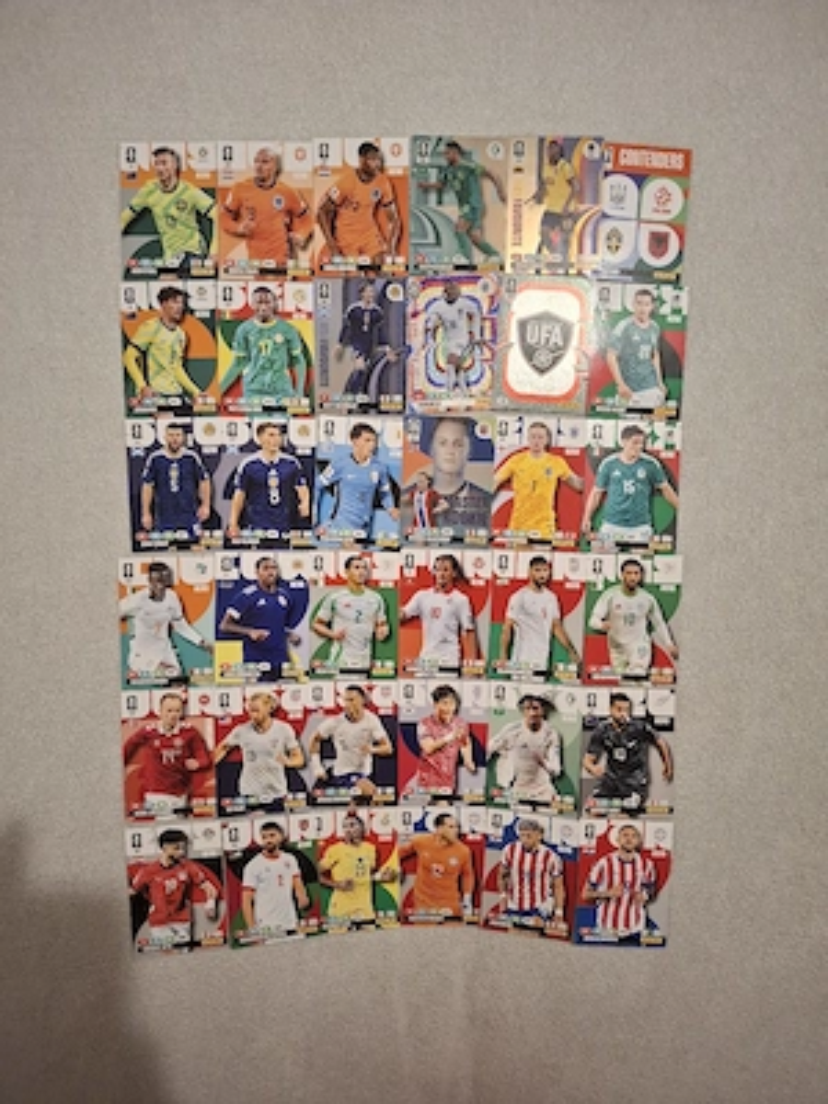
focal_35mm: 23
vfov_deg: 73.9
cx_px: 414
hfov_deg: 58.9
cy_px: 552
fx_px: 734
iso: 800
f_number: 1.8
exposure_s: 1/25
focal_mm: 5.54
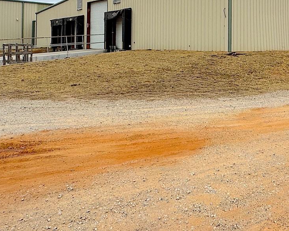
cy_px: 37
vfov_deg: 37.4
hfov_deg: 46.3
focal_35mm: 38
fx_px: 325
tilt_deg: +2.2
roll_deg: -0.5
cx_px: 214
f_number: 2.2
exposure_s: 1/2083
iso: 50
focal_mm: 2.22
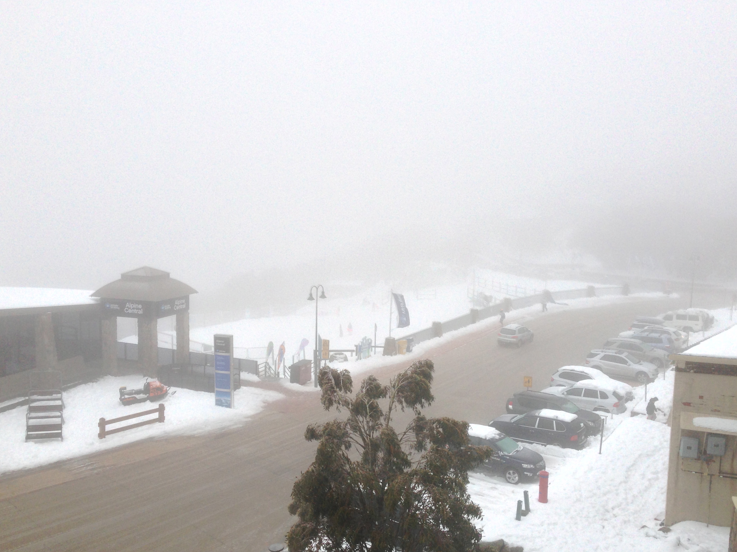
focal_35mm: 36
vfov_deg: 39.6
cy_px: 296
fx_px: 766
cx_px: 375
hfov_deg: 51.4
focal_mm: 4.13
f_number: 2.4
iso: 50
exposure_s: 1/272
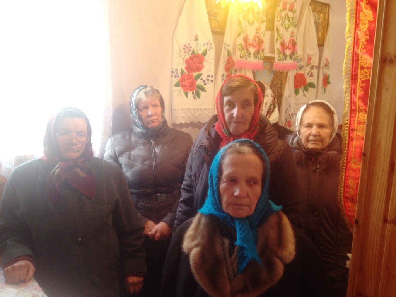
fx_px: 400
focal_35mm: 35
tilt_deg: -12.9
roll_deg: -0.7
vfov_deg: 40.7
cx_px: 198
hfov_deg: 52.6
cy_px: 148
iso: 80
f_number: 2.4
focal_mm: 4.28
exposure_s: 1/20
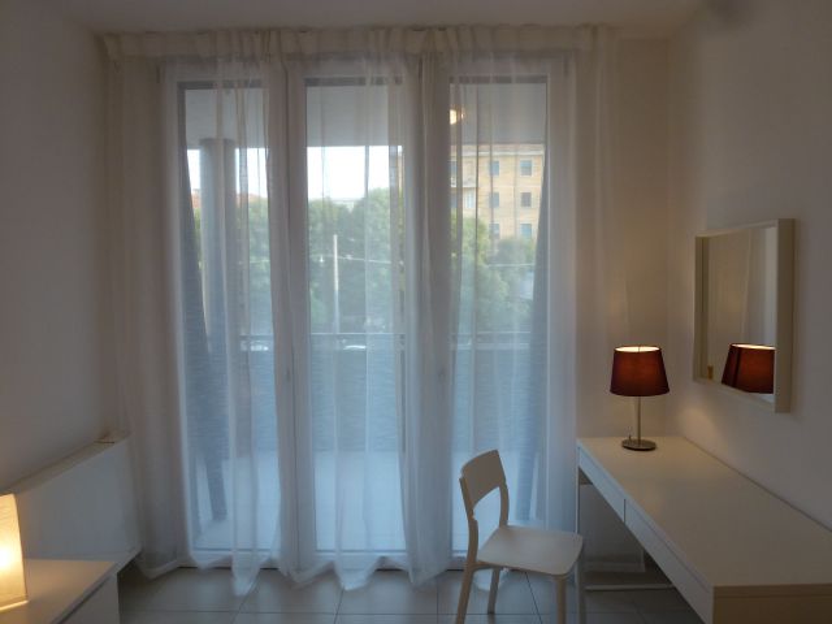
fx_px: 601
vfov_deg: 54.9
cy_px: 312
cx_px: 416
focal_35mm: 25
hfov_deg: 69.4
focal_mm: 4.3
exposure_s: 1/60
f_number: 3.3
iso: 100
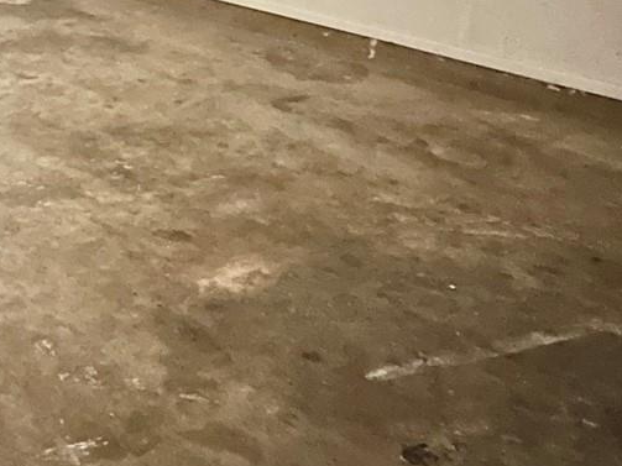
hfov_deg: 28.4
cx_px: -167
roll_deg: +4.1
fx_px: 1024
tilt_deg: -16.3
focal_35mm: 57
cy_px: 30
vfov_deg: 24.7
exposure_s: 1/24
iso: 3200
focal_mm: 2.22
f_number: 2.2
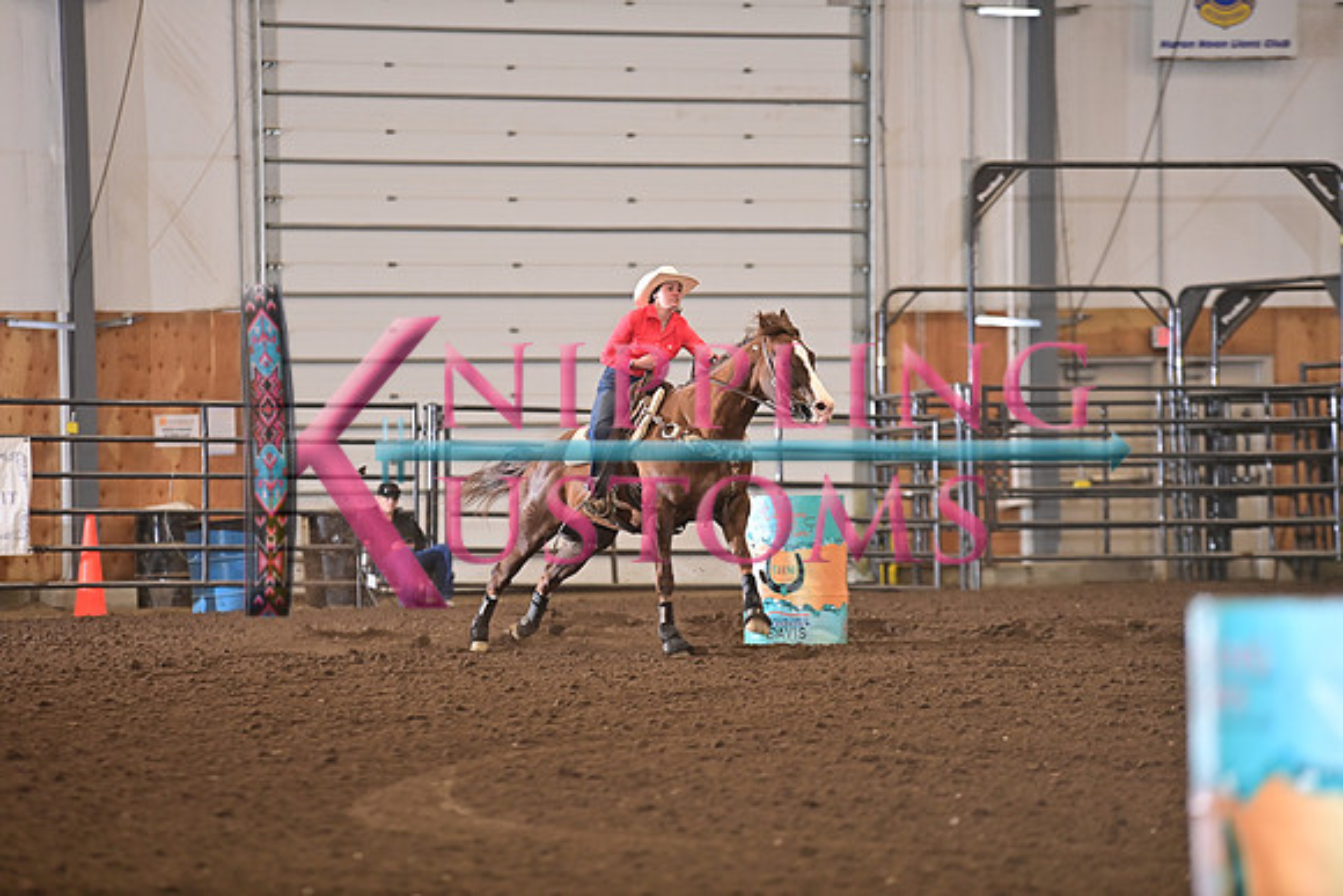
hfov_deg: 10.3
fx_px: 7463
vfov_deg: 6.9
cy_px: 448
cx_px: 672
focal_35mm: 200
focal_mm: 200
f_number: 3.2
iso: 1000
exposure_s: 1/250
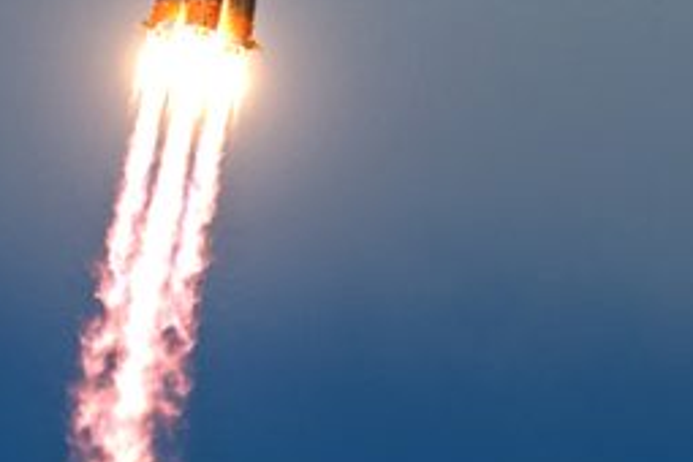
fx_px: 21770
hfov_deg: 1.8
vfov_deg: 1.2
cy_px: -65
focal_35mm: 1131
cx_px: 255
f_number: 13
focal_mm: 400
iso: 500
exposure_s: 1/2000
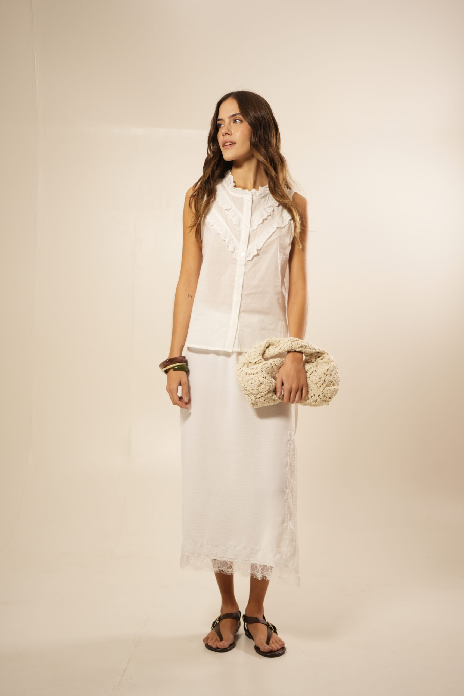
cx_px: 232
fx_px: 966
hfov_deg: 27.0
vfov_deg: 39.6
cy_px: 348
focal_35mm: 50
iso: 640
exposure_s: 1/125
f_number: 2.8
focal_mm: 50
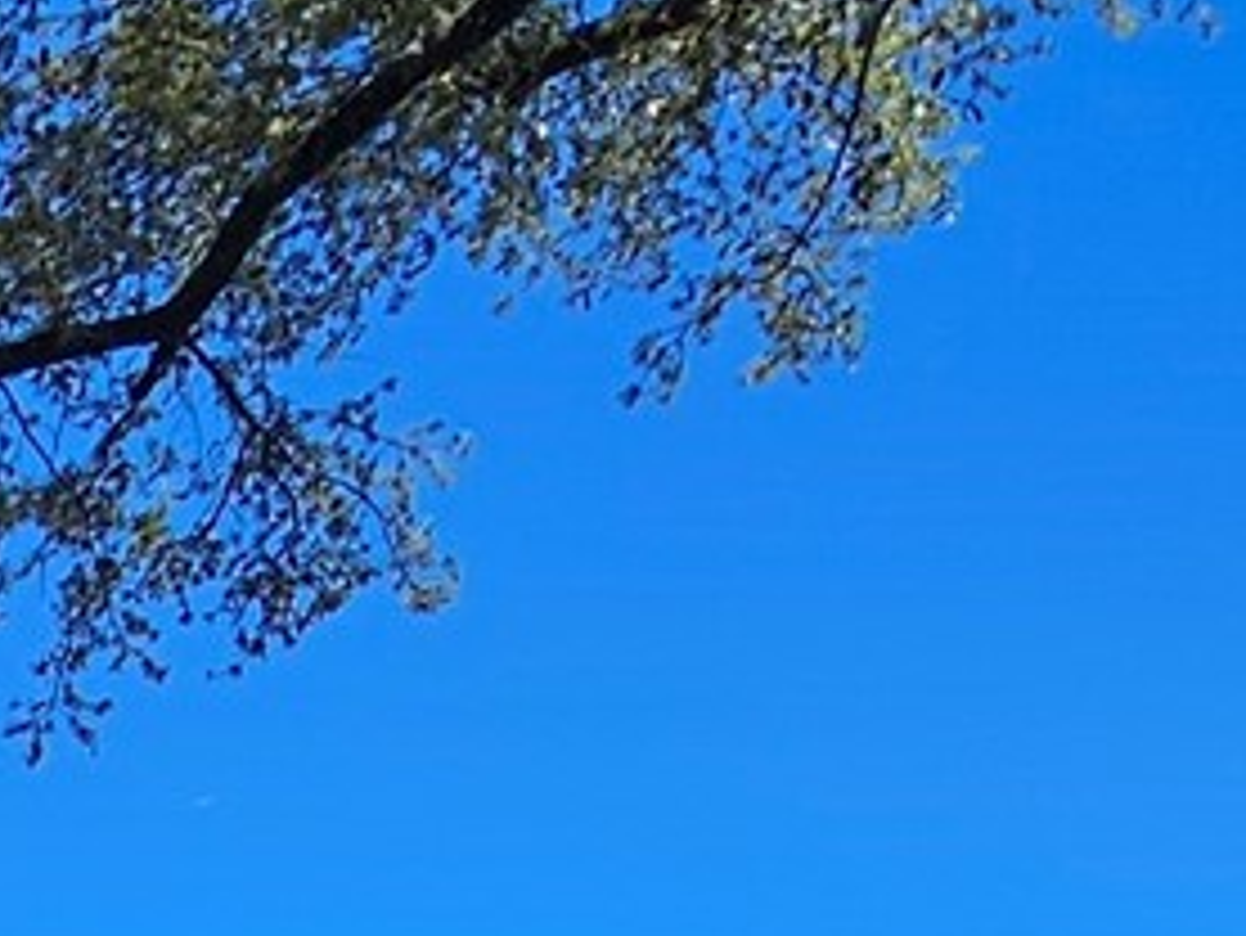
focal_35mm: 96
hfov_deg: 14.5
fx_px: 3457
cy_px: 2079
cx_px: -1628
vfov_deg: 12.7
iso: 50
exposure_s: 1/1946
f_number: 2.2
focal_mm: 2.2
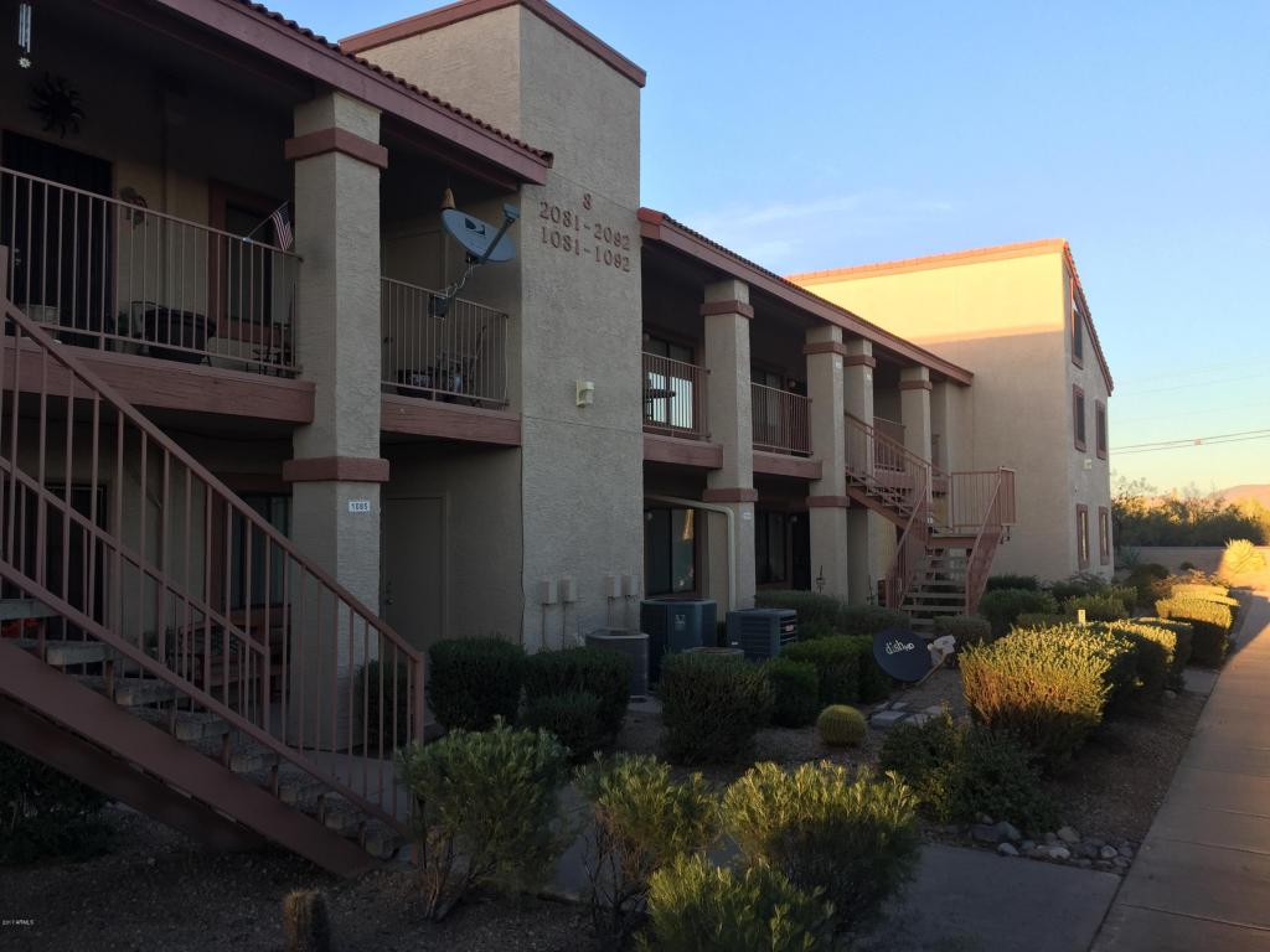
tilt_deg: +3.0
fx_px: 1064
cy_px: 476
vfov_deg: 48.2
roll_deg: -0.9
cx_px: 635
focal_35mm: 29
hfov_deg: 61.7
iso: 32
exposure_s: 1/237
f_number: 2.2
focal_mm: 4.15
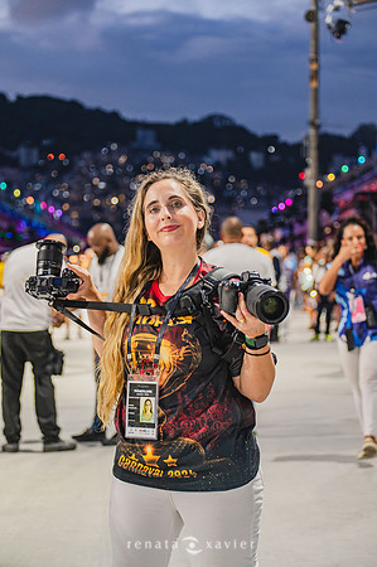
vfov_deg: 21.5
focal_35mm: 95
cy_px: 284
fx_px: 1496
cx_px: 188
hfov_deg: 14.4
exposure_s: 1/160
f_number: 4.8
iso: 2500
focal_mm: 95
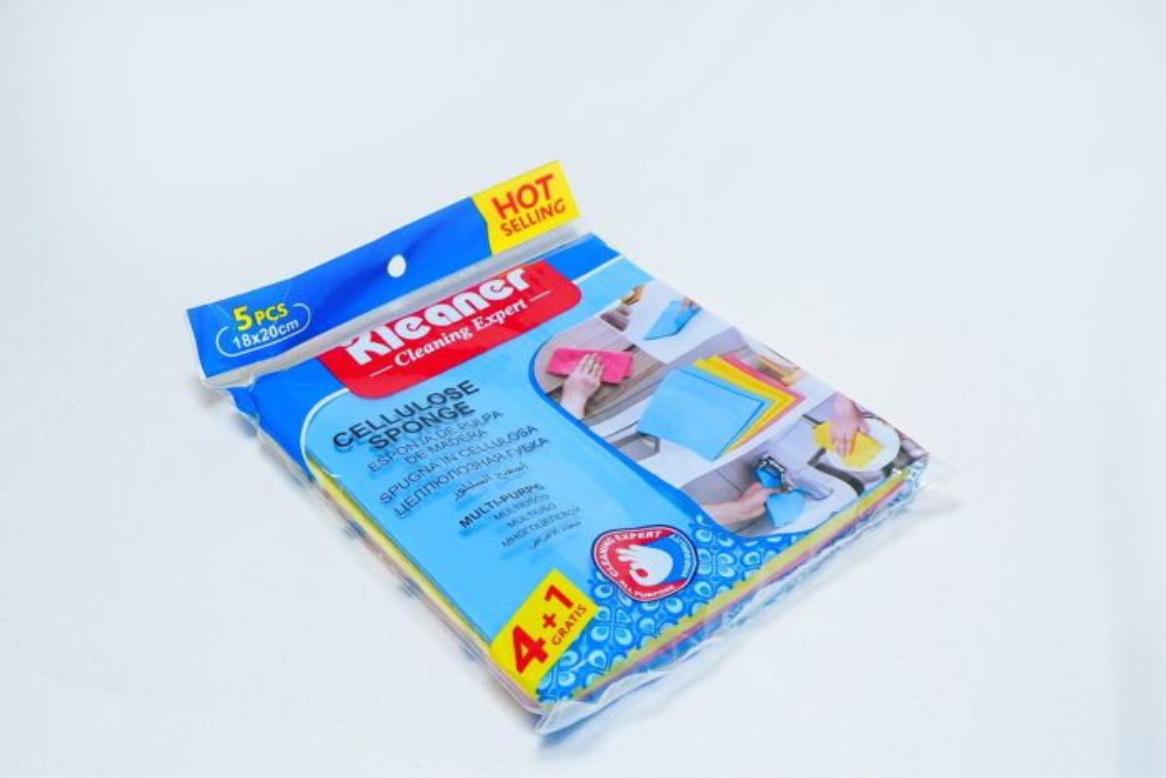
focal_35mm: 42
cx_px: 583
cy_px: 389
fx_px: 1361
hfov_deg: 46.4
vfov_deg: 31.9
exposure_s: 1/160
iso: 2500
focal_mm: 28
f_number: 9
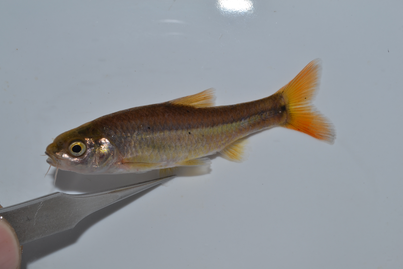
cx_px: 202
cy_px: 134
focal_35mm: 60
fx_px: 672
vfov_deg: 22.6
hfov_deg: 33.4
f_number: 20
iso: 100
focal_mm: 40
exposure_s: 1/160
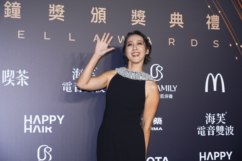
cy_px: 80
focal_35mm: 76
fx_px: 511
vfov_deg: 17.9
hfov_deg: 26.7
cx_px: 121
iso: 800
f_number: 5.6
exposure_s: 1/200
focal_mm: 76
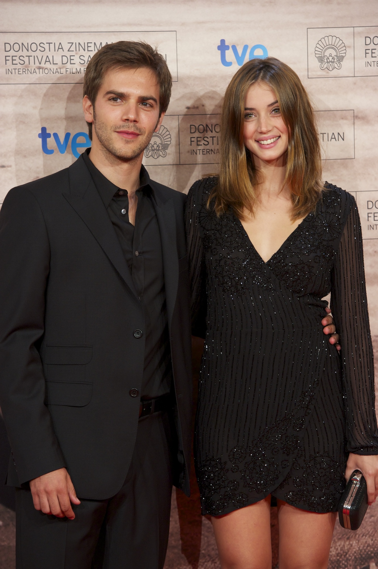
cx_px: 189
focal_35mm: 165
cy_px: 284
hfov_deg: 8.3
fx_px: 2602
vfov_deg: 12.5
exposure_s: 1/200
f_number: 5
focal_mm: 165
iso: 1600
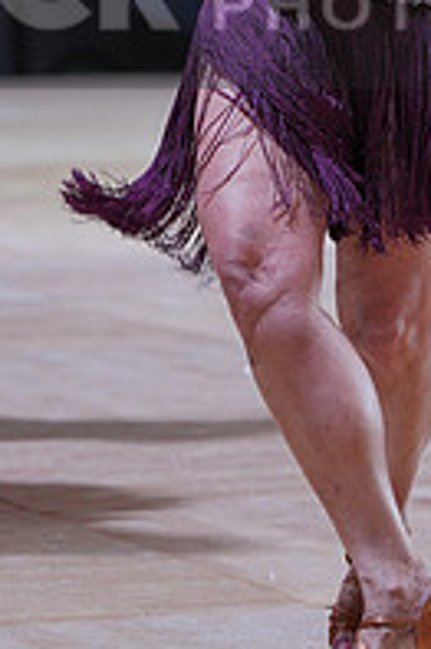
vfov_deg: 6.0
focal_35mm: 342
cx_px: 413
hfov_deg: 4.0
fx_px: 6152
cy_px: -20
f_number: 4
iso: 800
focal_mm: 116
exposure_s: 1/400
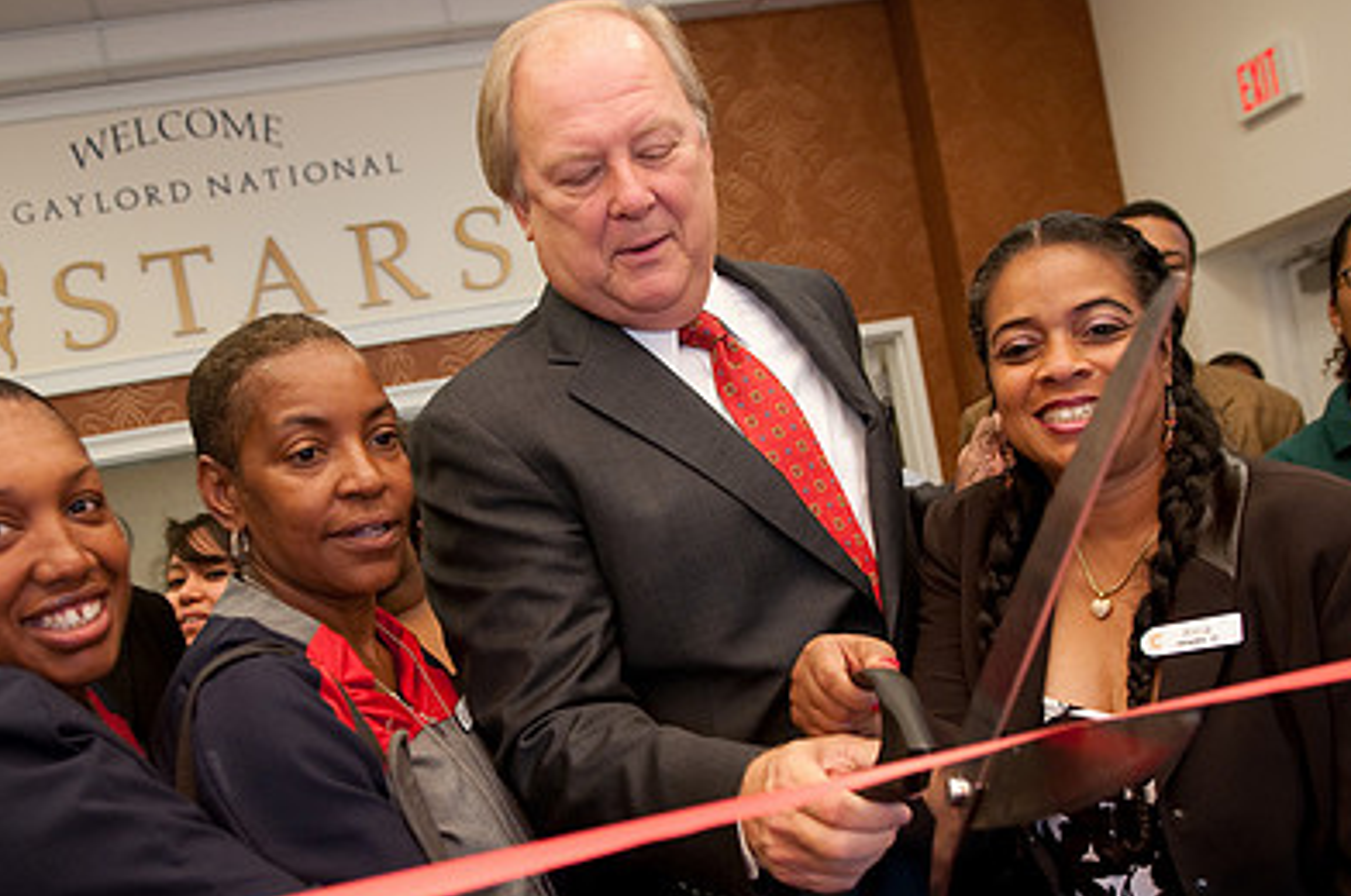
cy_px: 601
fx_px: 1414
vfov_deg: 34.8
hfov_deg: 51.0
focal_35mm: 38
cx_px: 638
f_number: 2.8
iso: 400
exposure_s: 1/80
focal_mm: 17
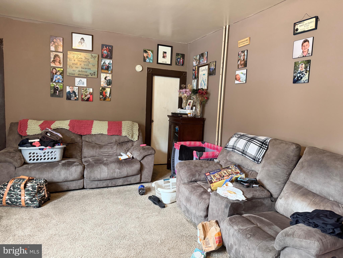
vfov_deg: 56.8
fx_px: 238
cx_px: 172
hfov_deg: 71.6
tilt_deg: -5.0
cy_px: 129
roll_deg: -3.1
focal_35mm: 24
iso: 500
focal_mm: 6.76
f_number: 1.78
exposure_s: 1/60
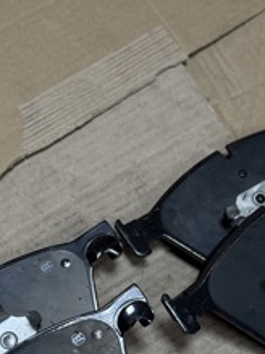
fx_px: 1073
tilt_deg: -70.5
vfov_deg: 18.5
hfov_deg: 14.1
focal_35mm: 105
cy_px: 288
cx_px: 124
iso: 80
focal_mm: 6.76
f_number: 1.78
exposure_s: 1/50
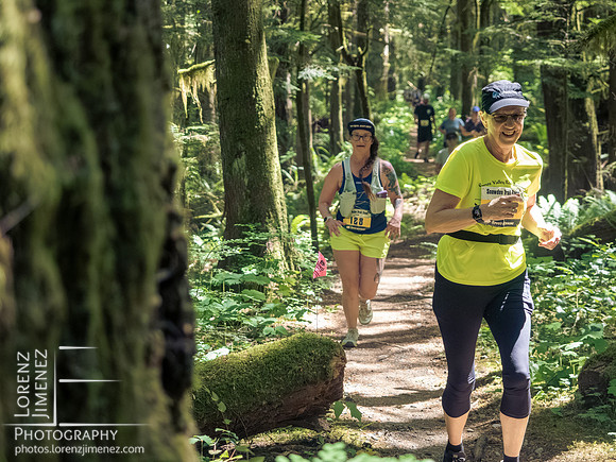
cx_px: 308
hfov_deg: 23.4
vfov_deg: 17.6
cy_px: 231
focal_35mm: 84
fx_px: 1489
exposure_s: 1/1000
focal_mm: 40
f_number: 2.8
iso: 3200
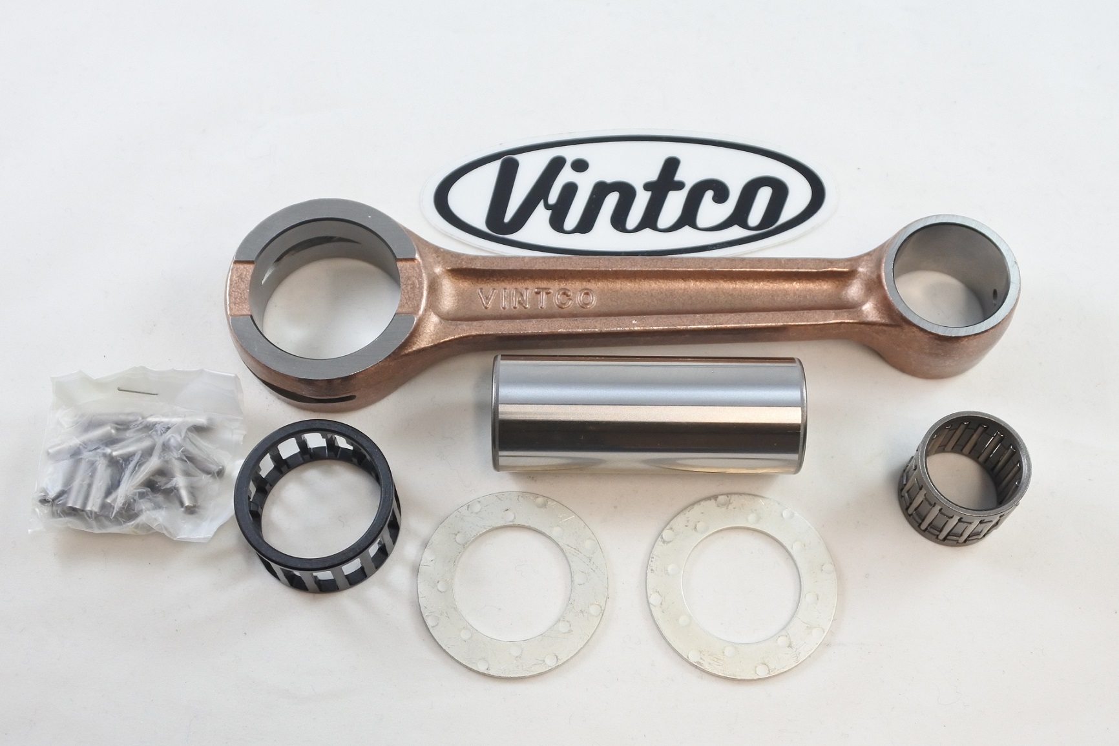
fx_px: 1212
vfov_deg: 34.2
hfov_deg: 49.5
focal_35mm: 39
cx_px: 560
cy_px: 373
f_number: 4.2
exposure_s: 1/125
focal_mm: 14.7
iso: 500
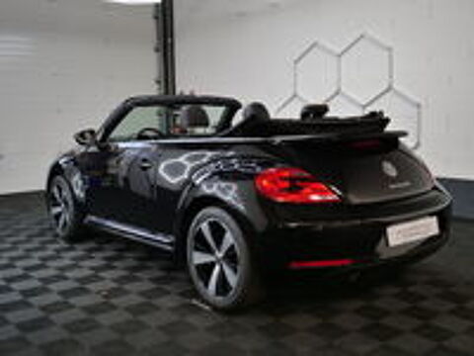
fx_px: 520
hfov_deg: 49.0
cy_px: 178
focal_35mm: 38
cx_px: 237
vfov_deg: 37.7
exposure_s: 1/60
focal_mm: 19
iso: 320
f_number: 3.2
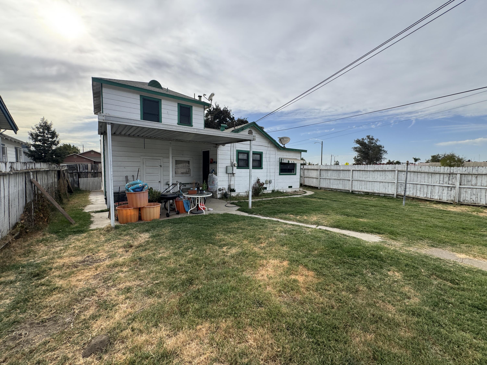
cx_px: 244
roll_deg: -0.7
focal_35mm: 14
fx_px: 197
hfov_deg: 102.1
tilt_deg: -4.5
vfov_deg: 85.7
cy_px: 182
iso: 40
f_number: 2.2
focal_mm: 2.22
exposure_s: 1/804
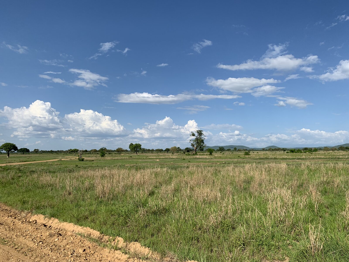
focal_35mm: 26
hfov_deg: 67.3
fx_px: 262
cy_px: 131
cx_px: 174
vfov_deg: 53.1
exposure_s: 1/3401
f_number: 1.8
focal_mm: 4.25
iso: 25
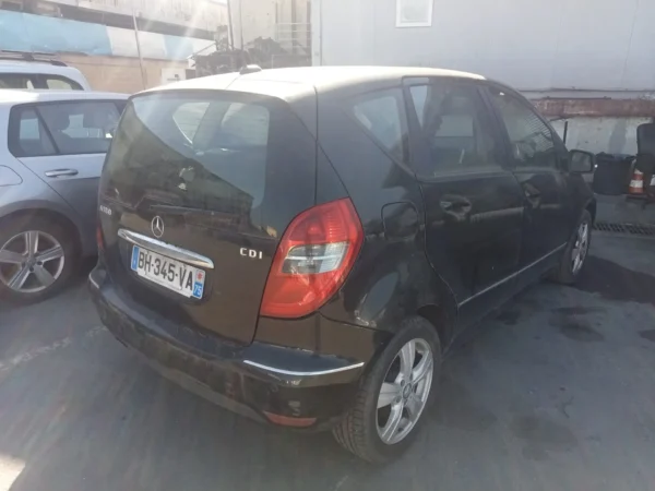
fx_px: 530
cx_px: 328
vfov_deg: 49.7
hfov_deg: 63.4
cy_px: 246
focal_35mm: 28
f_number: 2.2
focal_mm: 3.46
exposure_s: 1/235
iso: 103
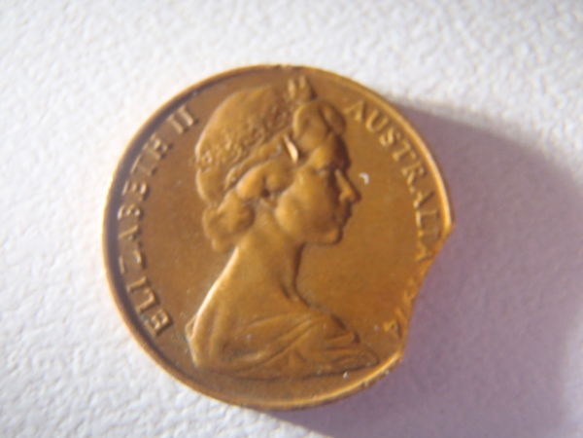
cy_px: 219
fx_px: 606
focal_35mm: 36
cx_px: 292
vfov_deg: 39.7
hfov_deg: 51.4
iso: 320
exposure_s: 1/4
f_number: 4.1
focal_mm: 6.53
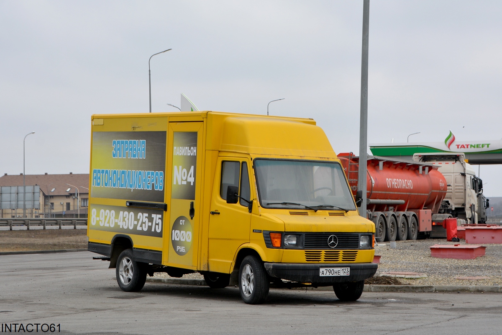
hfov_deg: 26.0
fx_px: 1088
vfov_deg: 17.5
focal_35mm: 78
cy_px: 168
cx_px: 251
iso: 180
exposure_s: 1/250
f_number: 8
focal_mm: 52
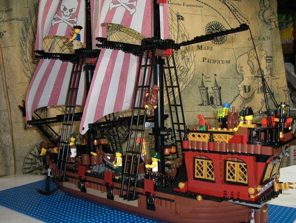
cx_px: 152
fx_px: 334
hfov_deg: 47.8
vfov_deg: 36.8
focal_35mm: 39
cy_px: 111
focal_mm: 6.2
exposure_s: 1/60
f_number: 2.7
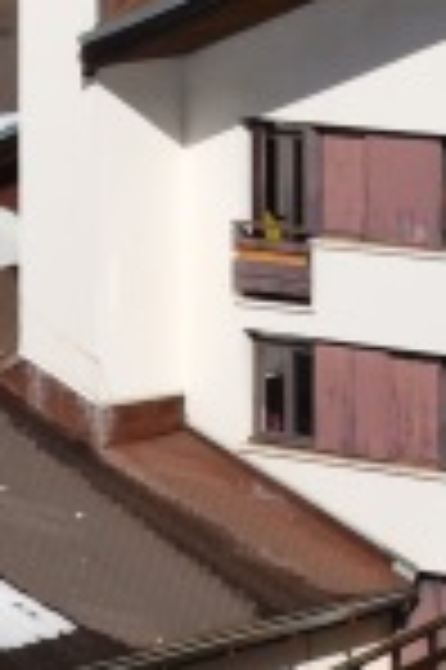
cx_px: 725
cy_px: -288
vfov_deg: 8.6
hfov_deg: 5.7
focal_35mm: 236
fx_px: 4396
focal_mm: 24
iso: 100
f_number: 10
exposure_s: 1/400
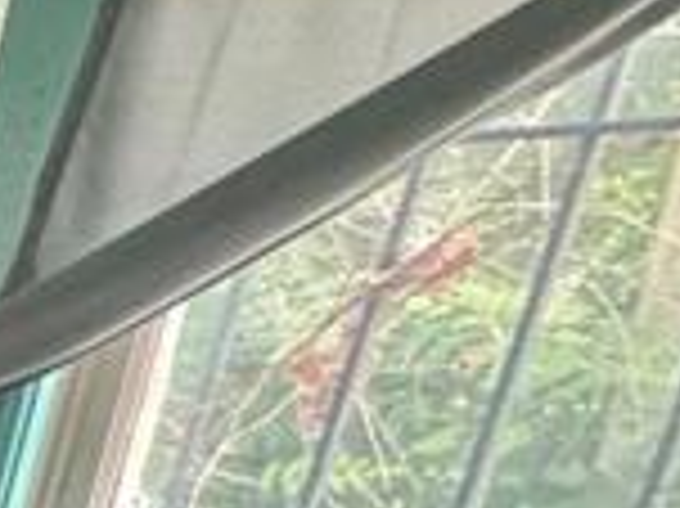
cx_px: -1612
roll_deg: -0.7
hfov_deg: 10.0
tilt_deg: -17.8
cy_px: 872
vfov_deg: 14.0
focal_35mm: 95
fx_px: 1865
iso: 500
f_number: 2.2
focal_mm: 2.22
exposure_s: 1/60
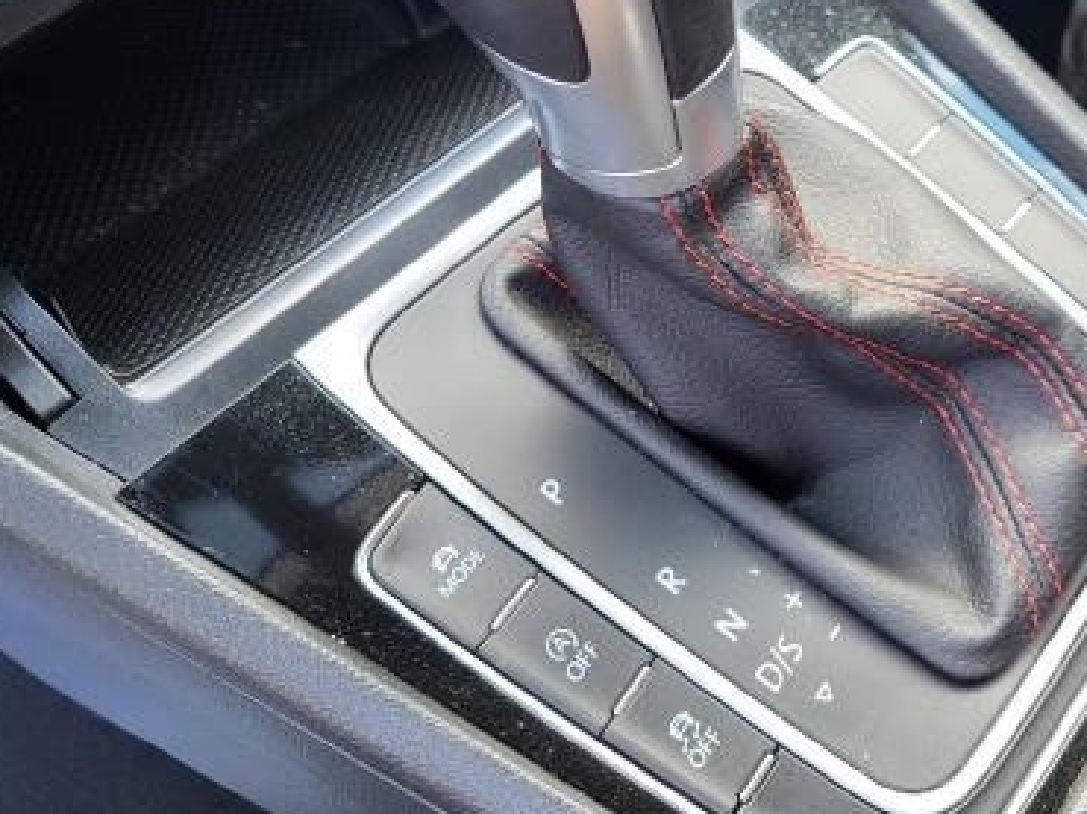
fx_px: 1412
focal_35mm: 45
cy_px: 241
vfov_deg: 31.8
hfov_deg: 41.2
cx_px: 779
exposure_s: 1/120
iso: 200
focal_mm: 5.4
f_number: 1.8
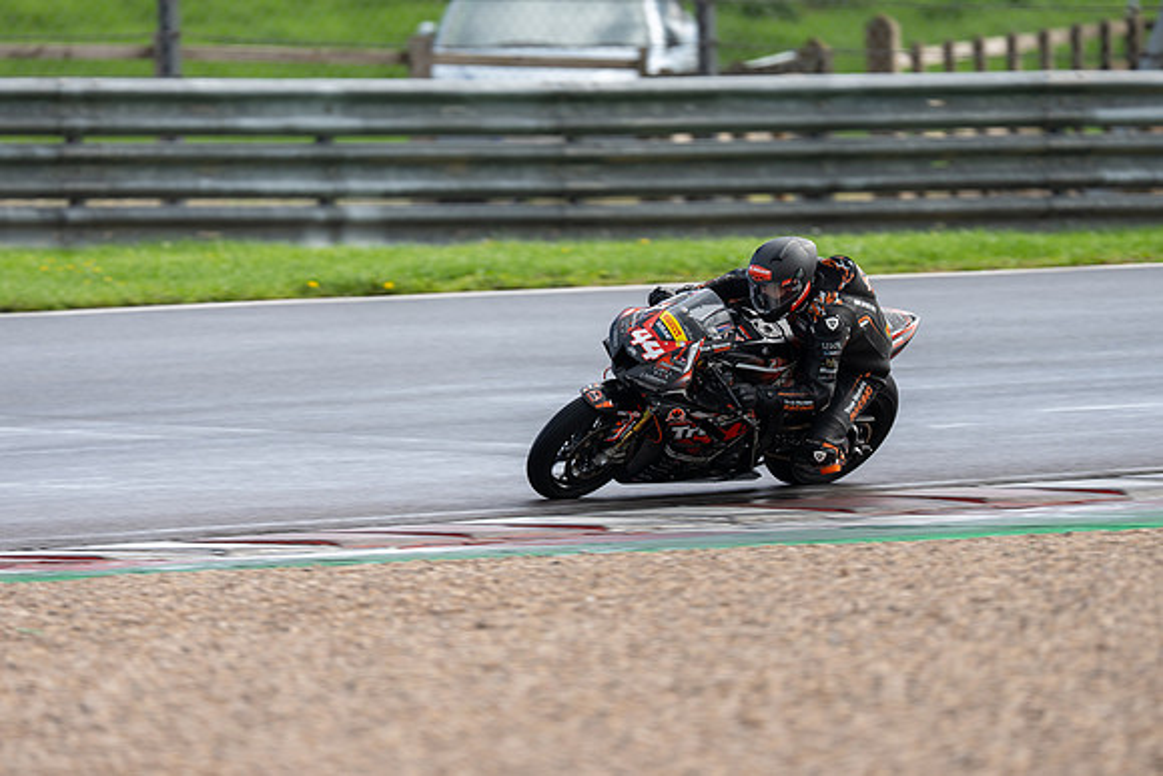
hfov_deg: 2.8
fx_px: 23979
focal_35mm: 742
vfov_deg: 1.9
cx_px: 572
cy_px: 385
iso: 80
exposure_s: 1/500
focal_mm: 600
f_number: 4
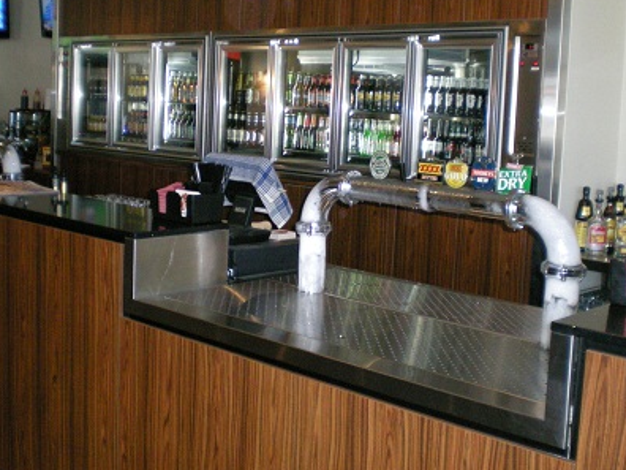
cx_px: 316
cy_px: 197
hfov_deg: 39.7
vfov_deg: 30.2
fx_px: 868
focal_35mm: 48
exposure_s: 1/60
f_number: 3.1
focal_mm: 6.3
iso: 368
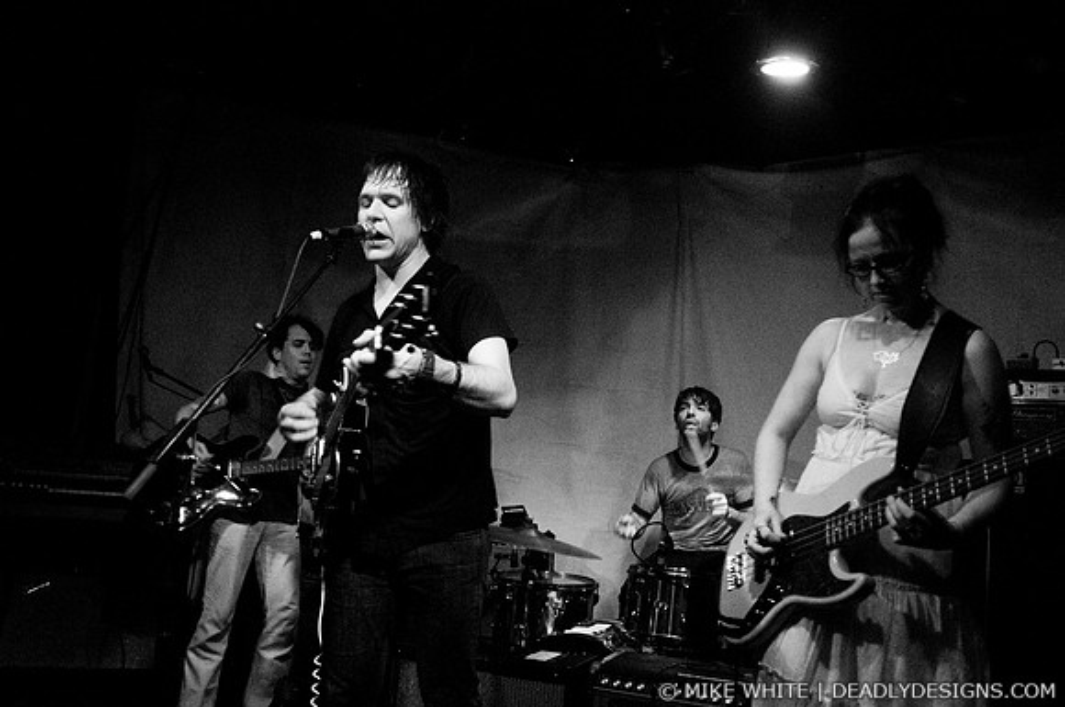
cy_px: 354
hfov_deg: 62.0
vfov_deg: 43.5
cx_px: 532
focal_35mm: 30
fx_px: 886
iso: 1250
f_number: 2.8
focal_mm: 20
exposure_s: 1/50
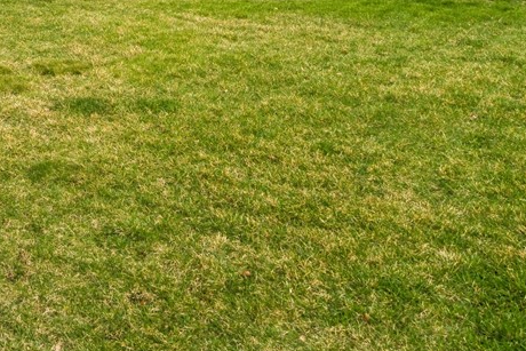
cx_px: -133
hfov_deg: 28.6
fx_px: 862
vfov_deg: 20.7
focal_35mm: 59
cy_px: -123
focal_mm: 16
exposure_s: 1/250
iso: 400
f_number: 10
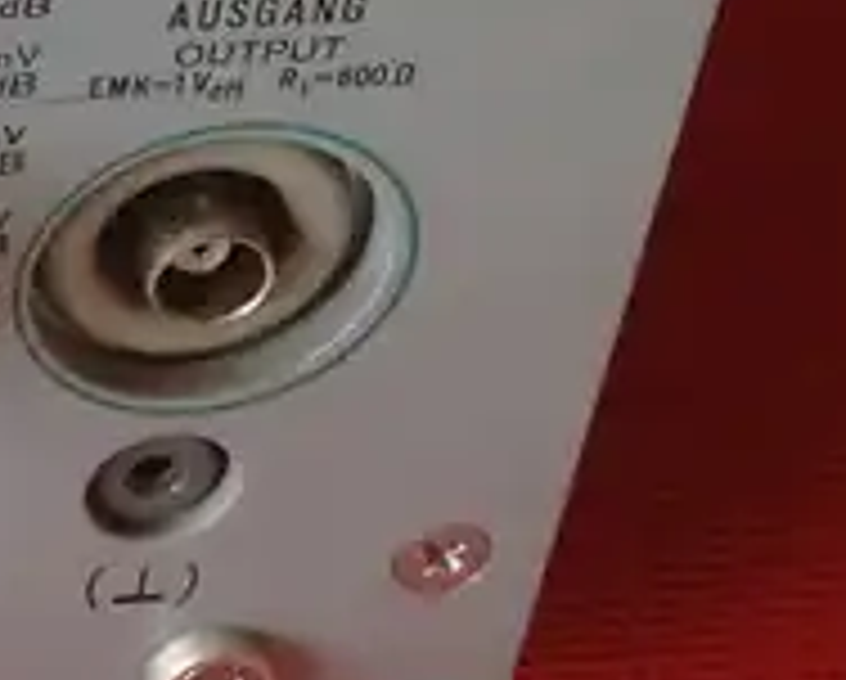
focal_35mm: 181
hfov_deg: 9.9
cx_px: -801
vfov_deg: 8.3
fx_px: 4539
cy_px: -464
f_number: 2.4
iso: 80
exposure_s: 1/120
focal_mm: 4.28
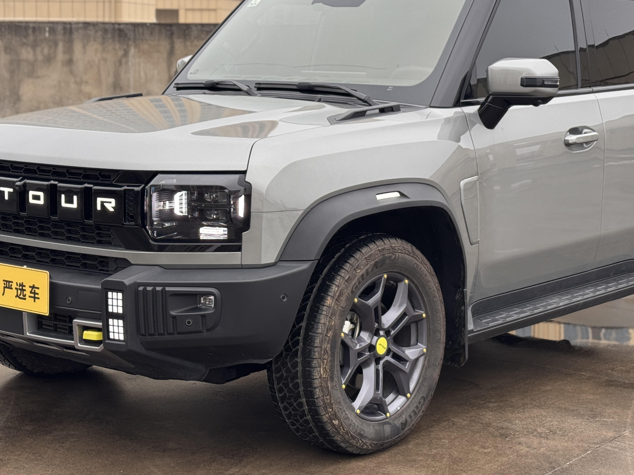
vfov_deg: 21.0
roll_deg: -0.5
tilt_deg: -6.0
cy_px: 188
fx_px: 1282
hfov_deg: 27.8
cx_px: 353
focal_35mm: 70
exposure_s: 1/269
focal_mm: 6.76
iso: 64
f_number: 1.78
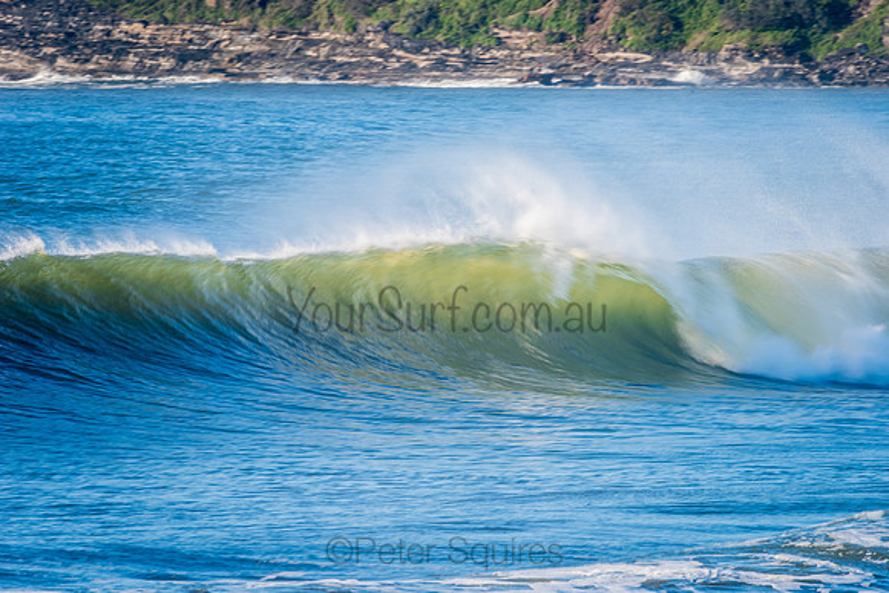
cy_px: 296
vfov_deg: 2.8
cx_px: 444
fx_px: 12350
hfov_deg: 4.1
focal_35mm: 500
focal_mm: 500
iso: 64
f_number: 18
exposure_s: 1/30
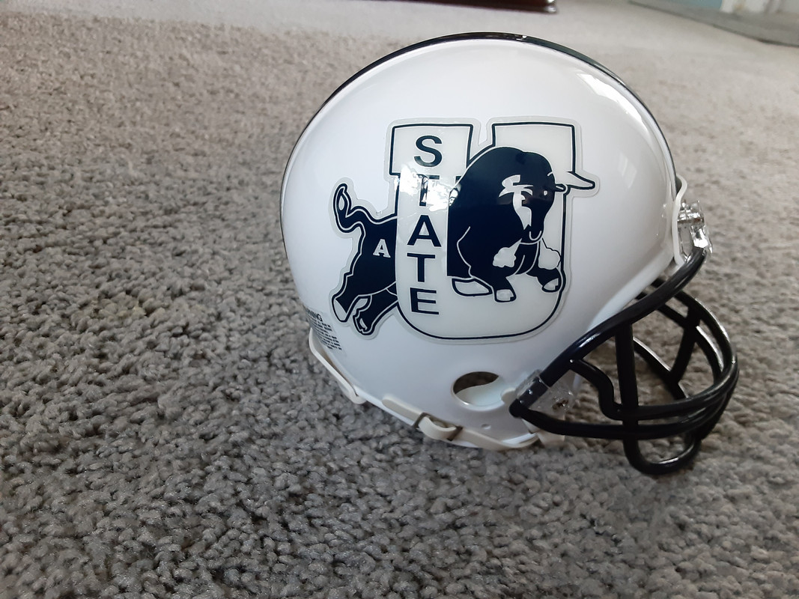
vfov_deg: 51.3
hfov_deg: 65.3
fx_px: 623
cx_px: 400
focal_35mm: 27
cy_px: 300
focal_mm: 2.91
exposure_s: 1/30
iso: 250
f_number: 1.9
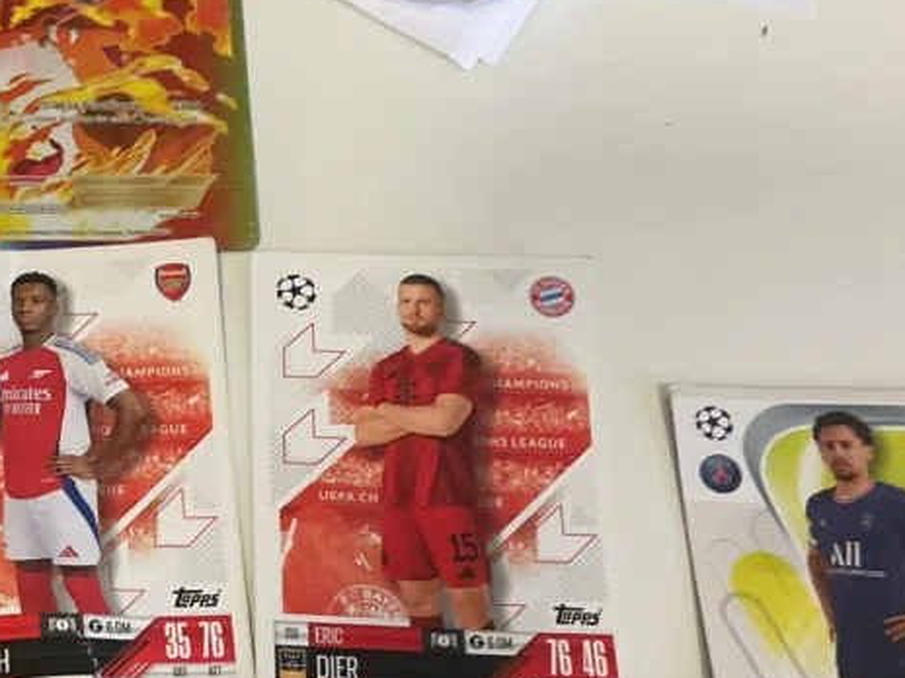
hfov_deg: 29.5
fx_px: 1673
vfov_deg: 22.7
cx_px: 166
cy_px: 518
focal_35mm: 64
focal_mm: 3
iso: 200
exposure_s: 1/60
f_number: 1.8
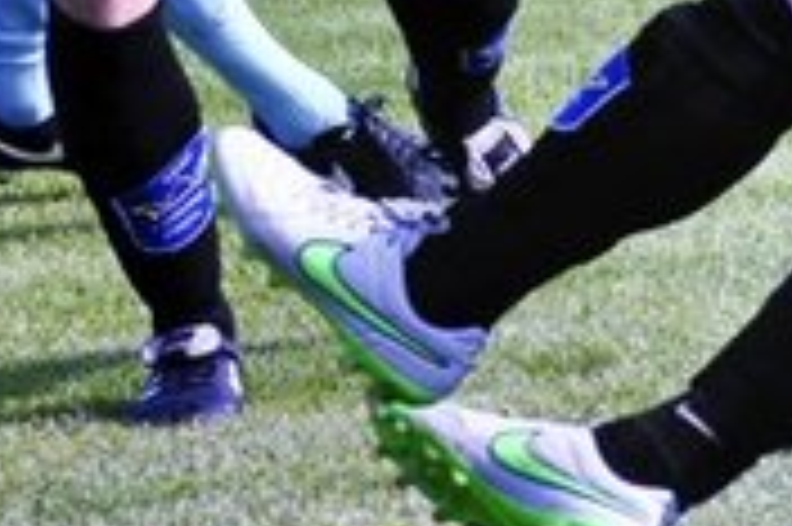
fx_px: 9118
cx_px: 670
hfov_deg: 5.0
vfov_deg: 3.3
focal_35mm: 415
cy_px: -303
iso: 200
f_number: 4.2
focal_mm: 75
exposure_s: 1/1000
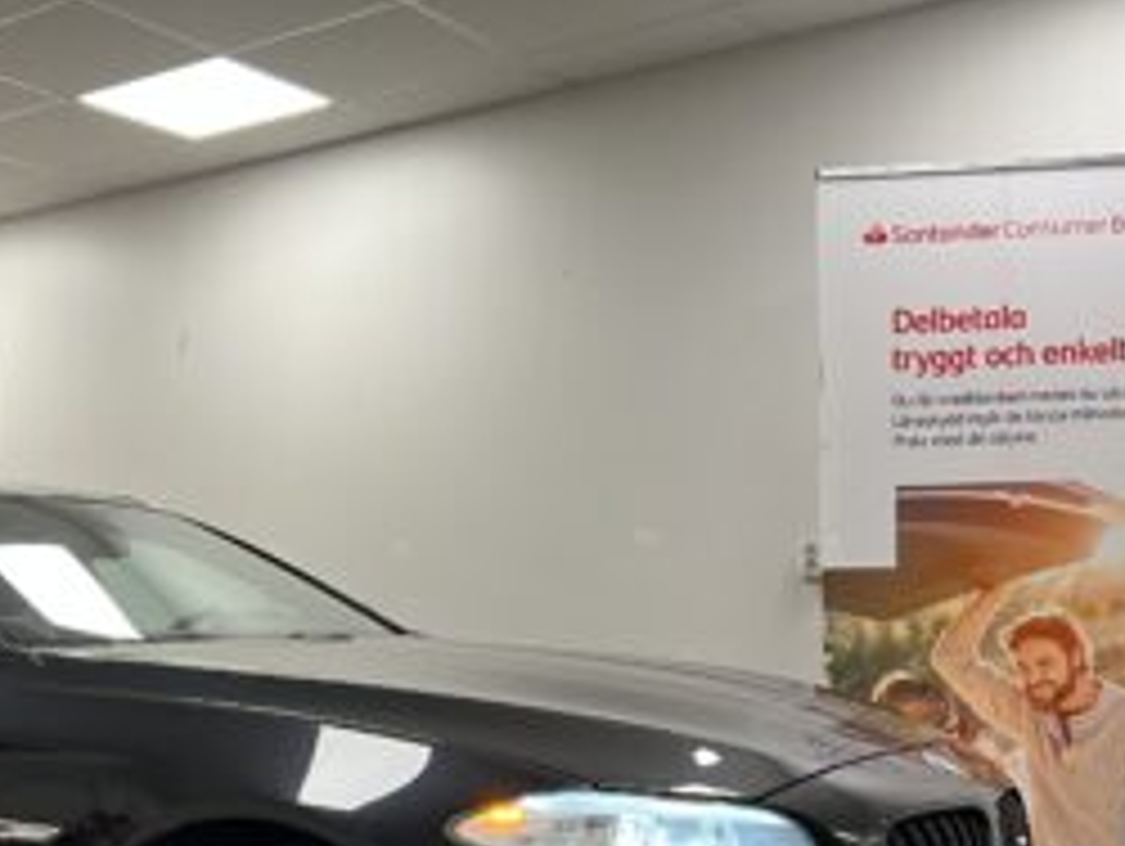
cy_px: 610
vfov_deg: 27.8
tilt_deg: -1.0
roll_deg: +0.2
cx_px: 140
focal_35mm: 52
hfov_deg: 34.9
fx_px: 1692
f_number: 1.5
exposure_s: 1/50
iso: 160
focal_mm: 5.7
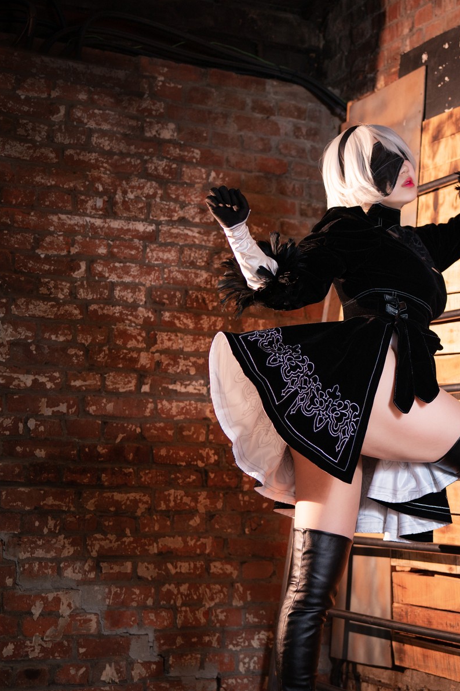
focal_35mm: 68
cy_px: 372
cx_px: 339
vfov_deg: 29.6
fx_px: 1303
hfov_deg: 19.9
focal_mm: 45
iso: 100
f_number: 2.2
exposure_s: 1/250
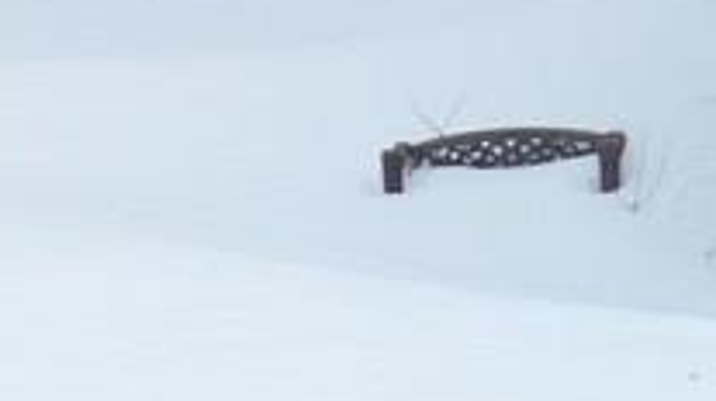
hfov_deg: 8.9
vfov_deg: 5.4
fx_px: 4192
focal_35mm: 221
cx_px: -917
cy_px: -328
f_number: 5.2
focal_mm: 6.8
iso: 80
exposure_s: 1/500
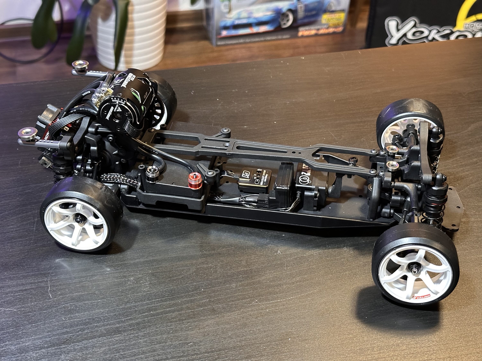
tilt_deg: -38.5
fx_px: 668
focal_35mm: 48
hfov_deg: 39.7
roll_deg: -2.0
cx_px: 241
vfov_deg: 30.3
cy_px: 180
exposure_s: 1/40
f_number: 1.78
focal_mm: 6.86
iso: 500
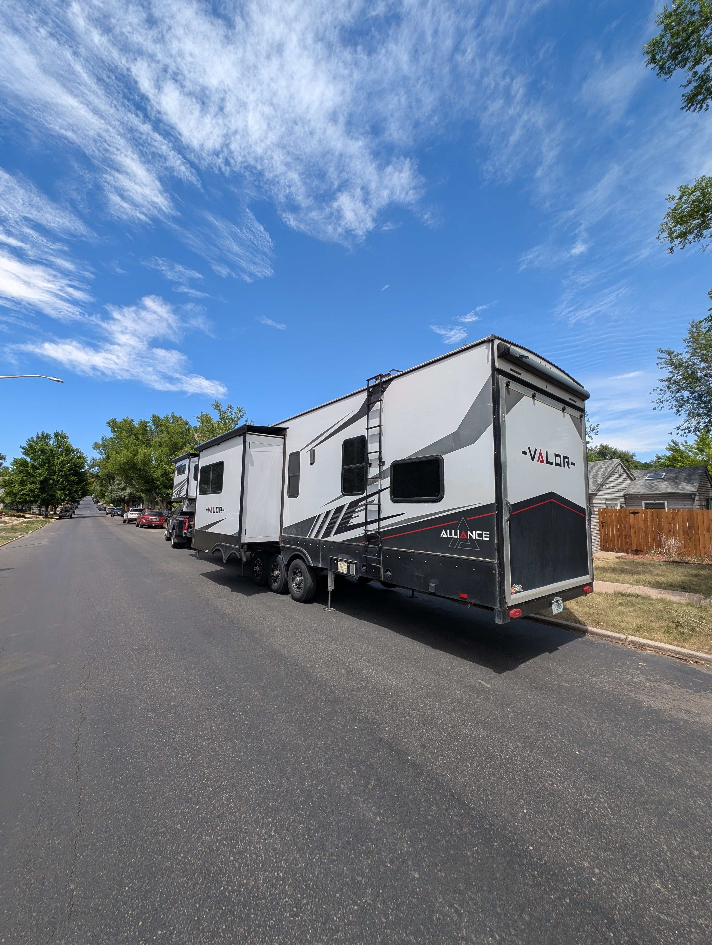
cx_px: 356
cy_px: 472
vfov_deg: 110.5
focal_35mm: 12
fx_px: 328
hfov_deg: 94.6
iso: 49
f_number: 1.95
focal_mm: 2.23
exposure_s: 1/1524
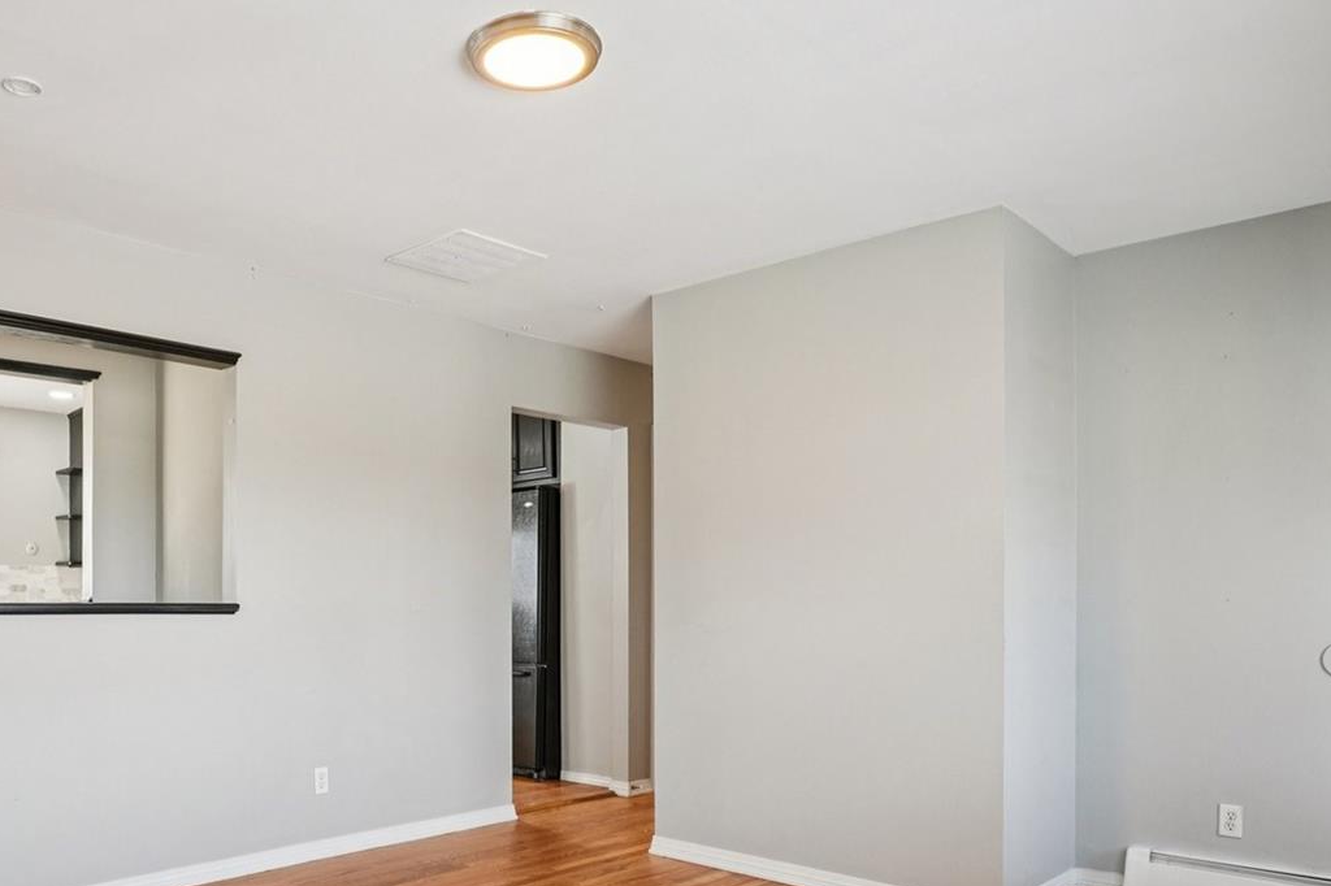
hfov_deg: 68.4
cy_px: 608
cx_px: 472
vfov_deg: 48.8
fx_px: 953
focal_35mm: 26
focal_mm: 11
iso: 400
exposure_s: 1/30
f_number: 8
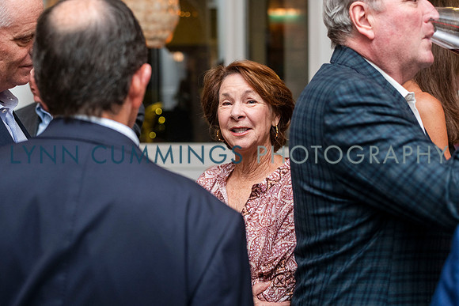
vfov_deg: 22.4
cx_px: 230
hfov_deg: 33.1
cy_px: 153
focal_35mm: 61
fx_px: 772
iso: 1250
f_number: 3.5
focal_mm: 58
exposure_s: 1/160
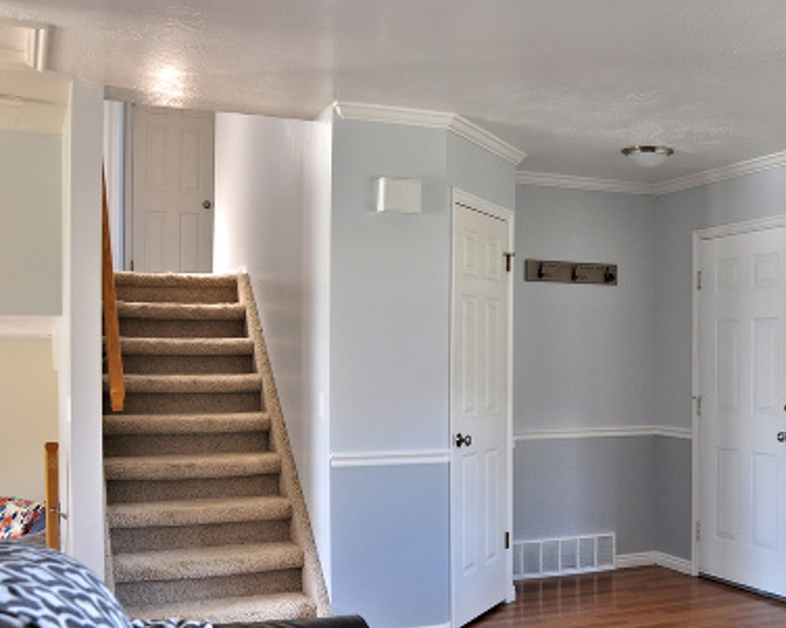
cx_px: 611
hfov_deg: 41.4
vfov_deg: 34.7
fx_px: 1000
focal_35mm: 43
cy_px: 385
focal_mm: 18
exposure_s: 1/40
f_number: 5.6
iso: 320
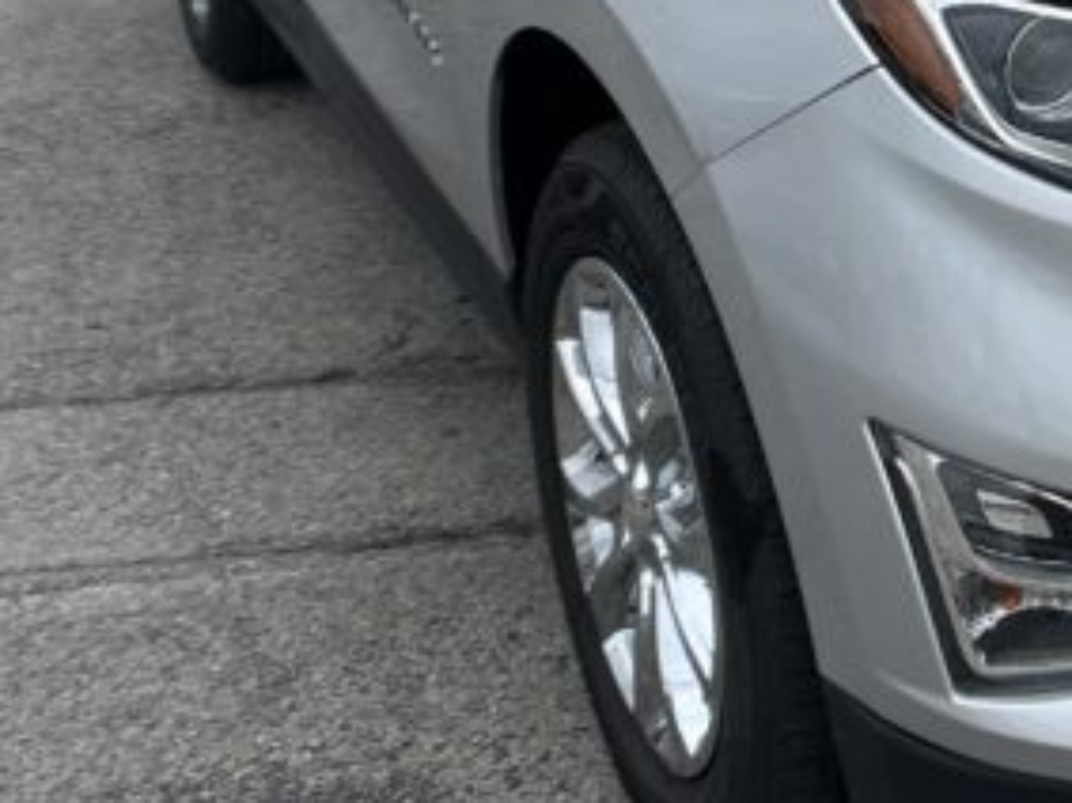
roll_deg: -1.5
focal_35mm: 94
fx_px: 2910
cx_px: 1201
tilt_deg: -13.3
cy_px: -38
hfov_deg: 19.9
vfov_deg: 15.4
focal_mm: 5.7
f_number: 1.5
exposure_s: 1/3571
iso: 50
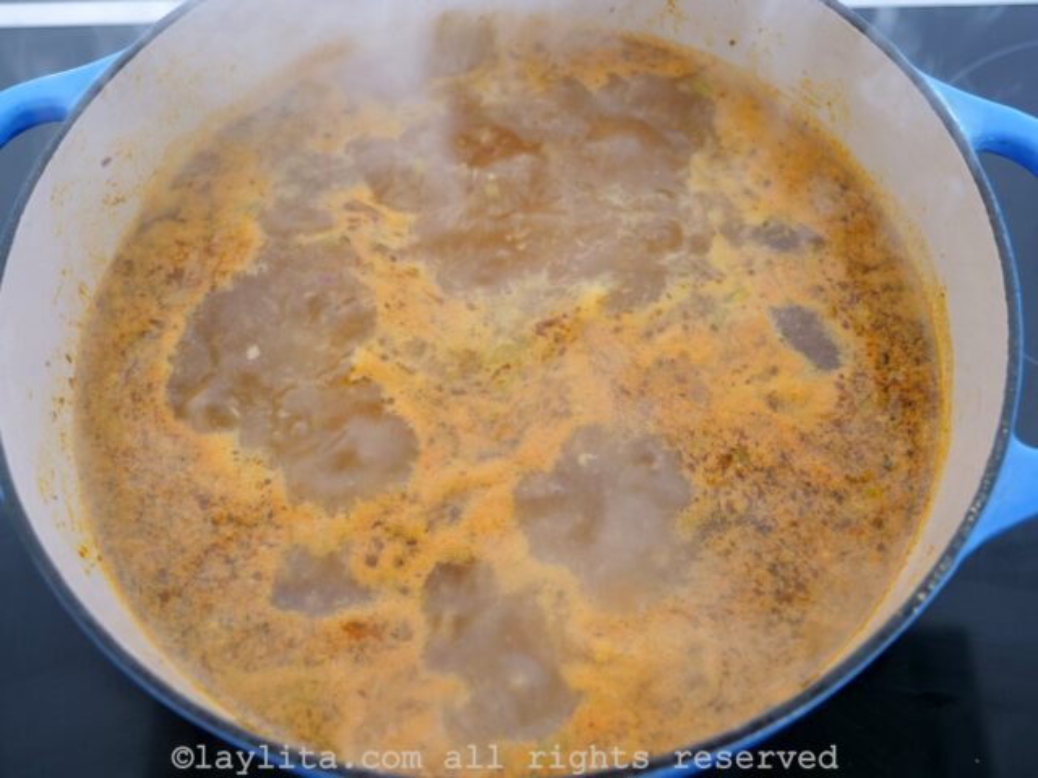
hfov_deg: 51.4
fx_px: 1080
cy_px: 389
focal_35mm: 36
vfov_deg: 39.7
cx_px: 519
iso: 320
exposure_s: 1/60
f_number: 3.2
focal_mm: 18
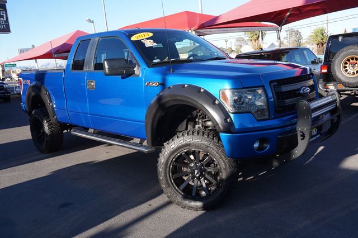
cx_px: 179
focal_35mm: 32
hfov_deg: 59.5
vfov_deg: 41.7
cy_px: 119
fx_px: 313
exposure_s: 1/100
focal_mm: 21
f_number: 8
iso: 100
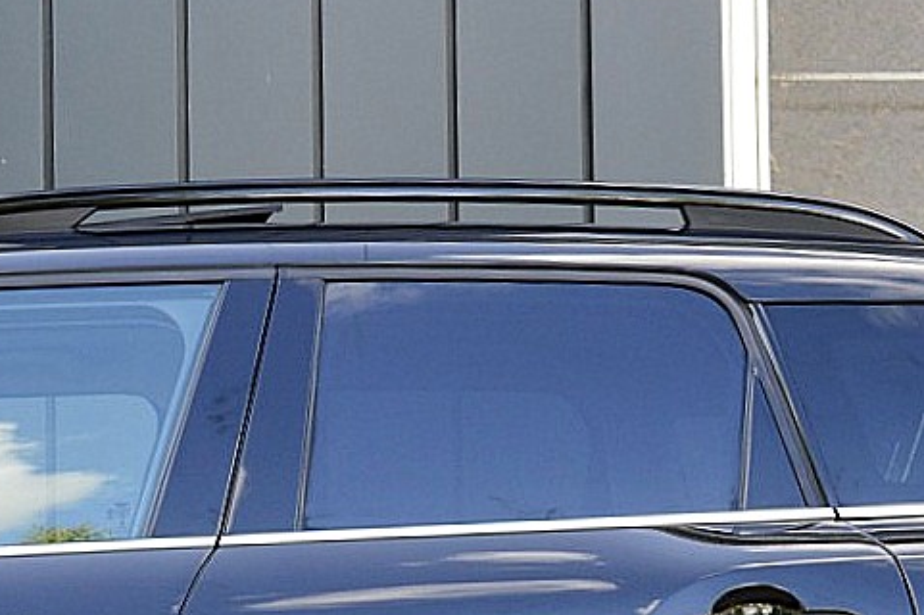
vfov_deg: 9.9
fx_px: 3506
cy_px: 644
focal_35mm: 137
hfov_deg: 14.8
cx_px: -6
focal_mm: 27
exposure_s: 1/80
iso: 400
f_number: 9
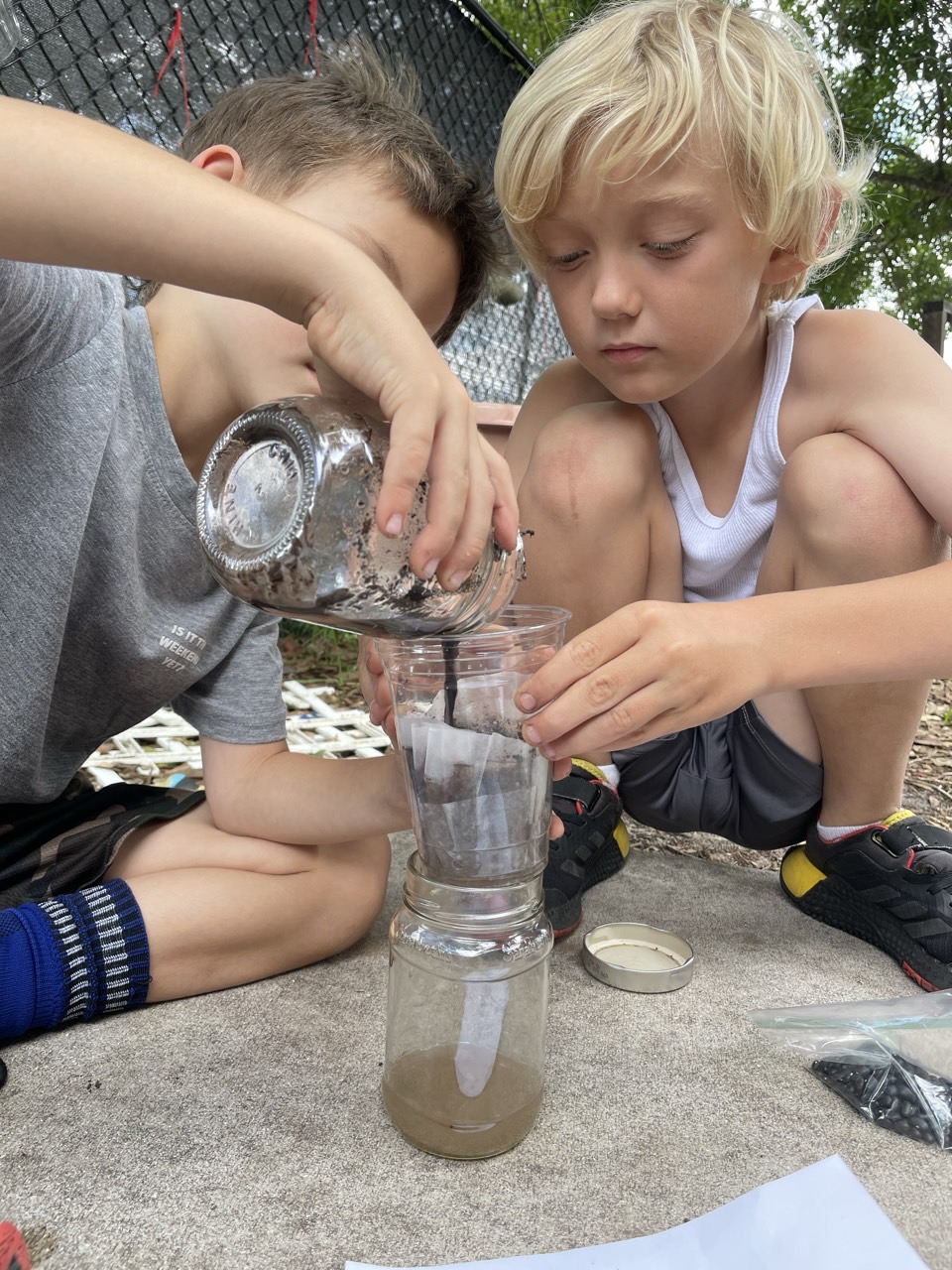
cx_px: 476
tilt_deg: -5.4
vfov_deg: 67.3
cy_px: 635
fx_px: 953
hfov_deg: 53.1
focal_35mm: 26
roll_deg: -3.6
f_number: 1.6
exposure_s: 1/218
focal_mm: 4.2
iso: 40
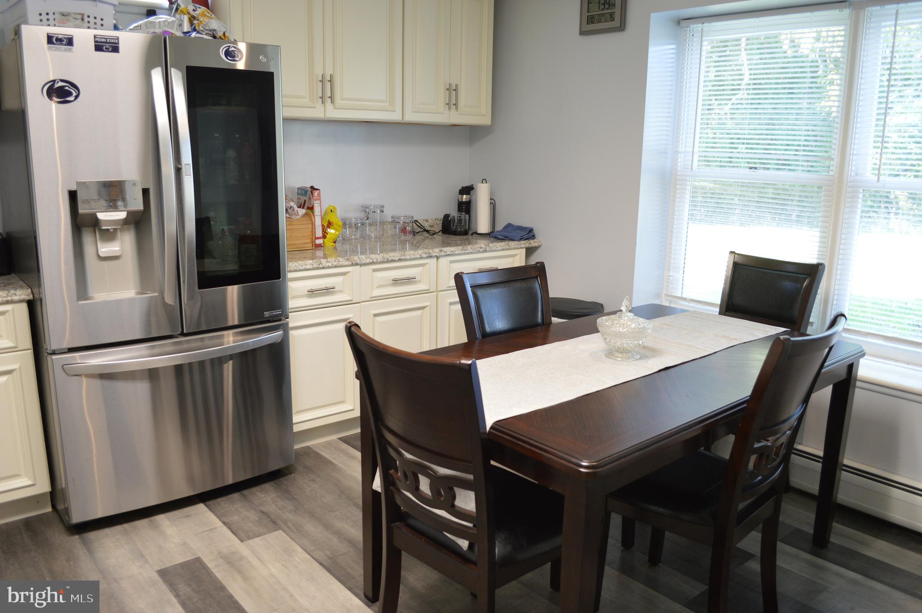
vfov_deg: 47.8
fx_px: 691
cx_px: 461
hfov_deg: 67.4
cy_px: 306
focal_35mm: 27
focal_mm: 18
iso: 400
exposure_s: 1/20
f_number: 3.5
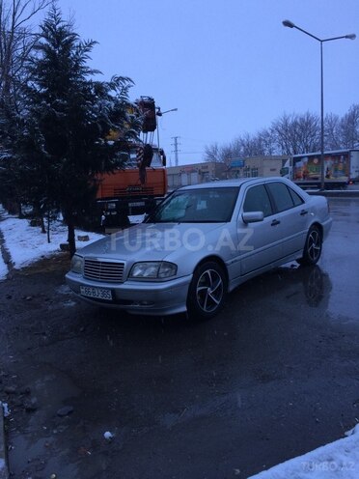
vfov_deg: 61.7
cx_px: 180
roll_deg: +4.2
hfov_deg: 48.2
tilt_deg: -9.8
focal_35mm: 29
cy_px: 240
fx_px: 401
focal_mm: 4.15
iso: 50
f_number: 2.2
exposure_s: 1/33
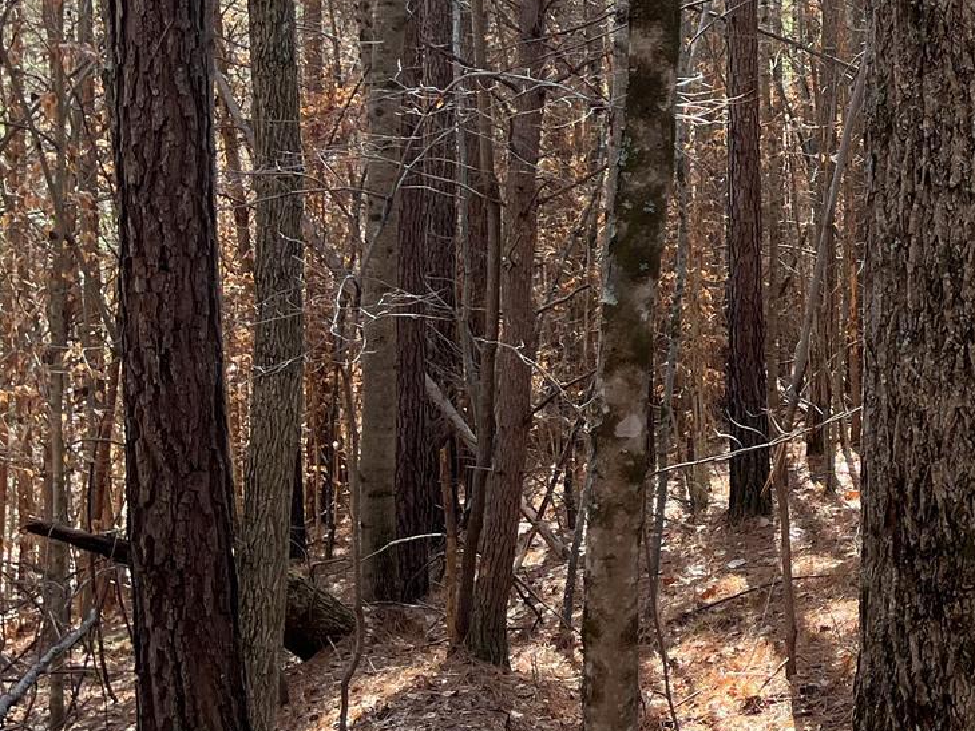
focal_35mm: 73
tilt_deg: -1.8
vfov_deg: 19.9
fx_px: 2056
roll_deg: -0.1
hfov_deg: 25.3
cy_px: 128
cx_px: 982
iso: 64
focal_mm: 5.1
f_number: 1.6
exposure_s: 1/172
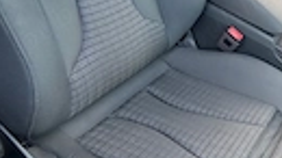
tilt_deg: -29.7
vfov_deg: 24.9
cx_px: 299
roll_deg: -30.4
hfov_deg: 37.6
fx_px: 351
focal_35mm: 47
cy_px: 26
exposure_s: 1/86
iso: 320
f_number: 2.2
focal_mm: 2.22
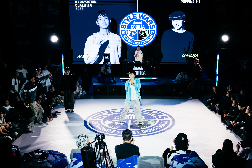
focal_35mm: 35
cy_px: 94
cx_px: 135
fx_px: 245
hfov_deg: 54.4
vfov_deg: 37.8
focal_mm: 29
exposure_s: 1/800
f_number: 2.8
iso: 3200
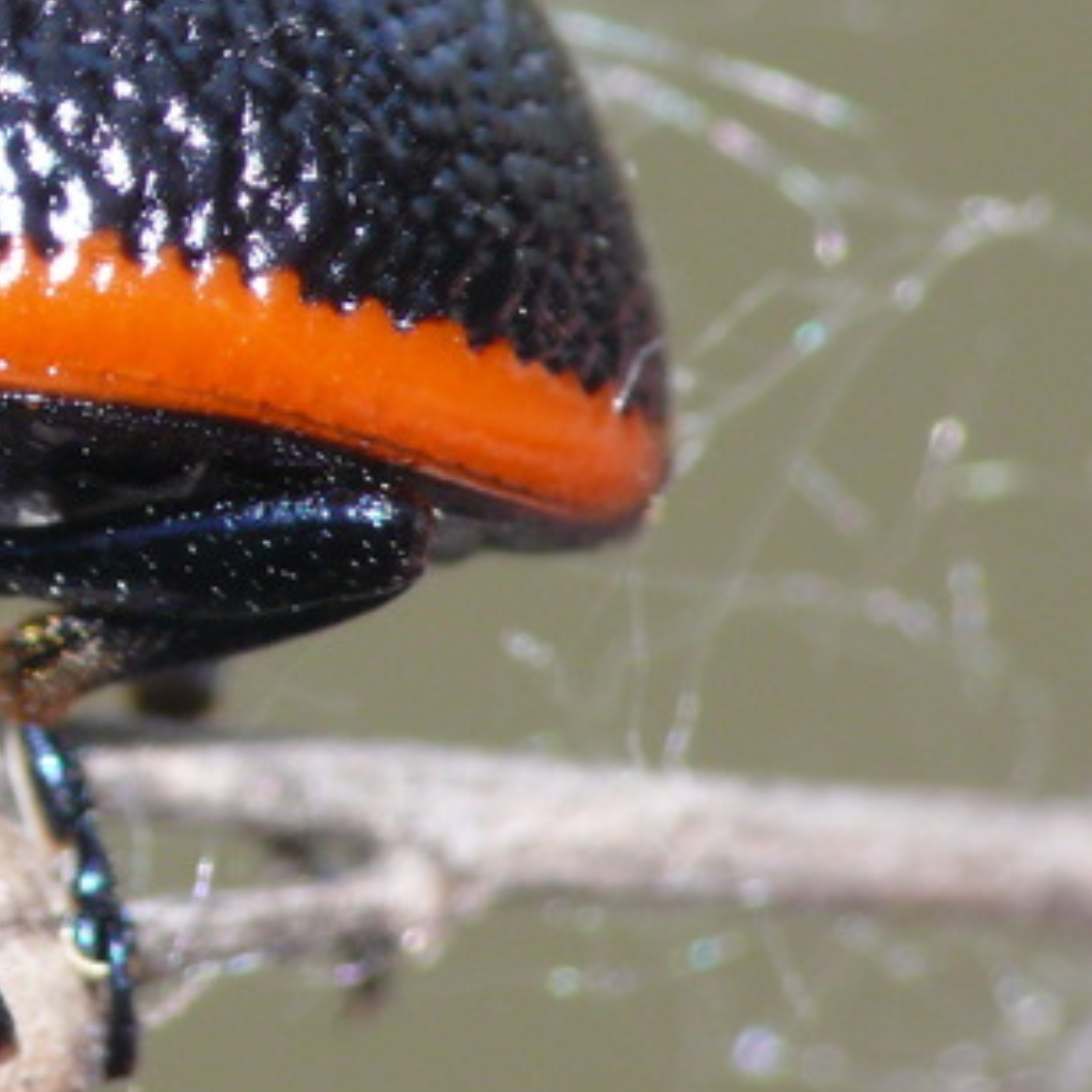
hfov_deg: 1.7
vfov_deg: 1.7
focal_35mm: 1031
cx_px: -261
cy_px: 53
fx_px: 36797
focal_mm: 88.8
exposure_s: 1/125
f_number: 8
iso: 200
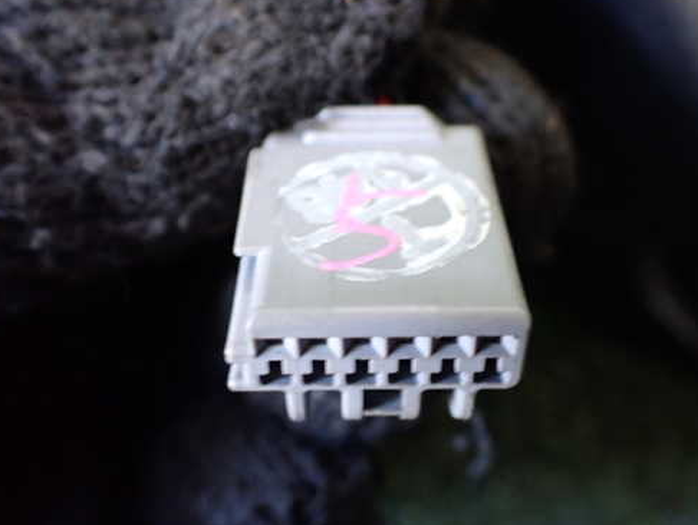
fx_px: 746
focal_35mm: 37
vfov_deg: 38.7
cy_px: 246
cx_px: 368
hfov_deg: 50.1
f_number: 2.3
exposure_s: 1/30
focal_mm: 5.4
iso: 800
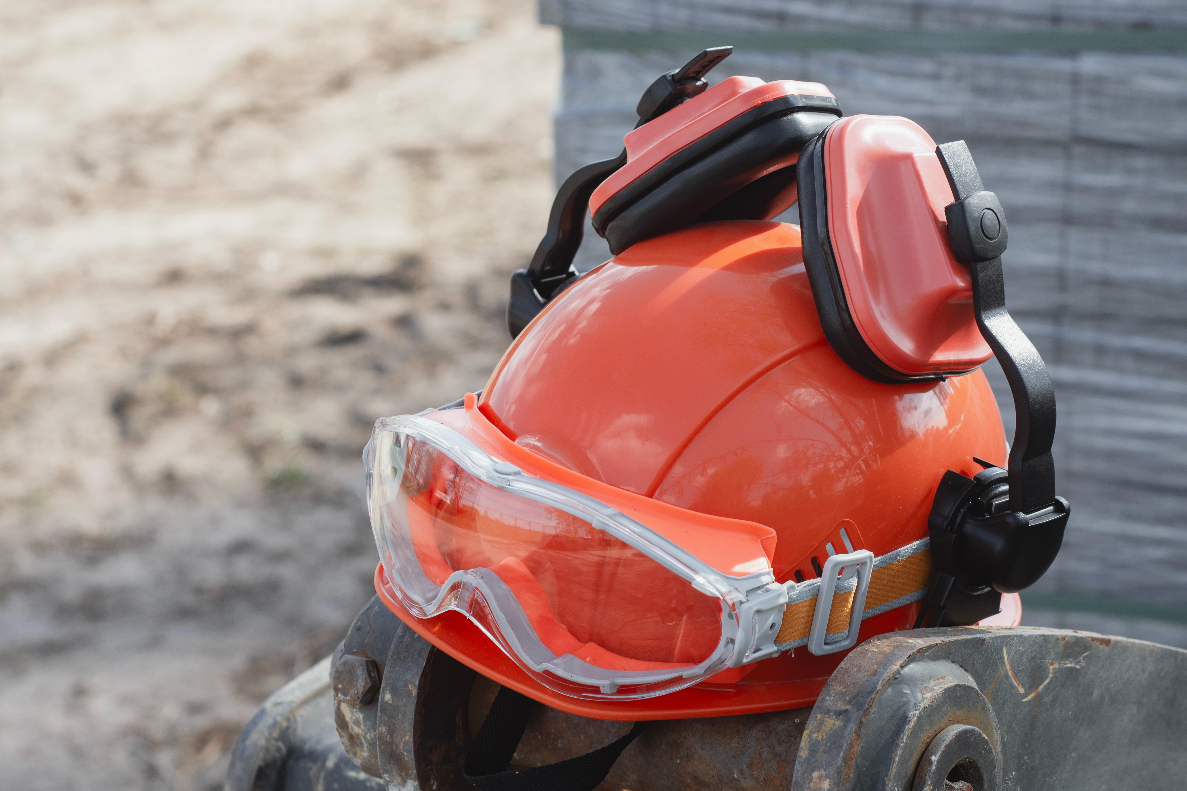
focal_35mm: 75
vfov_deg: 18.2
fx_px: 2473
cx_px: 594
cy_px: 396
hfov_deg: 27.0
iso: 100
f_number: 5.6
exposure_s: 1/200
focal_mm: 50
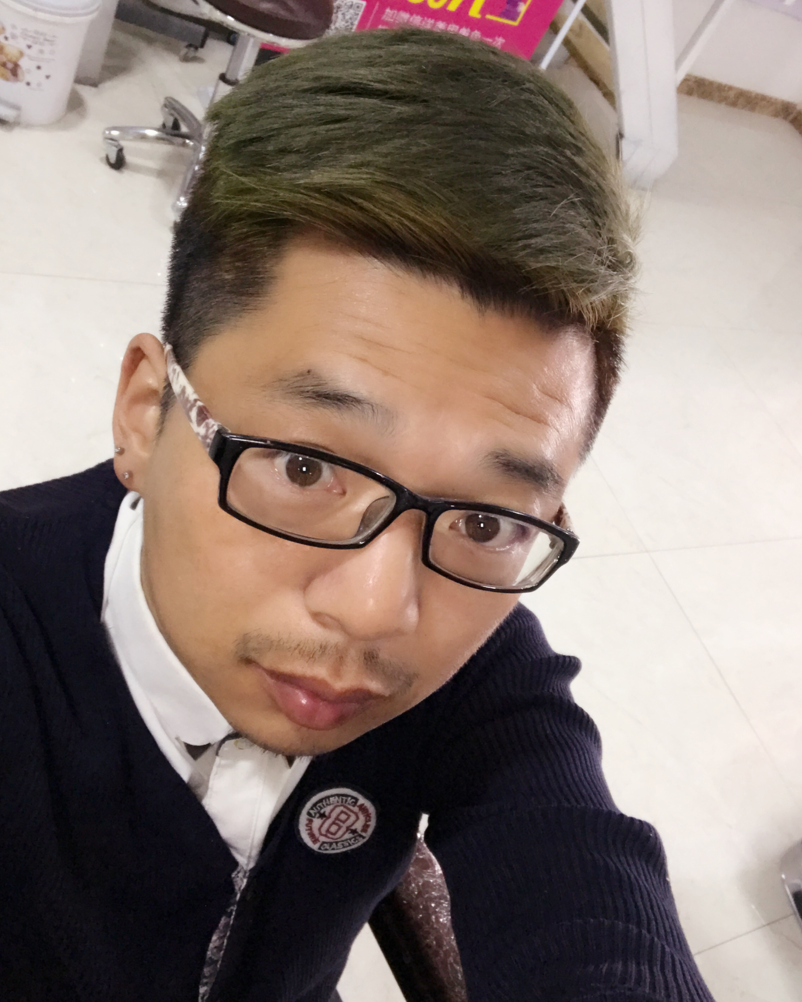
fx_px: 1009
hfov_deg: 43.4
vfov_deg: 52.8
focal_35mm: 34
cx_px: 406
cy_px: 476
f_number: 2.2
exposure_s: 1/33
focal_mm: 2.87
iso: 100
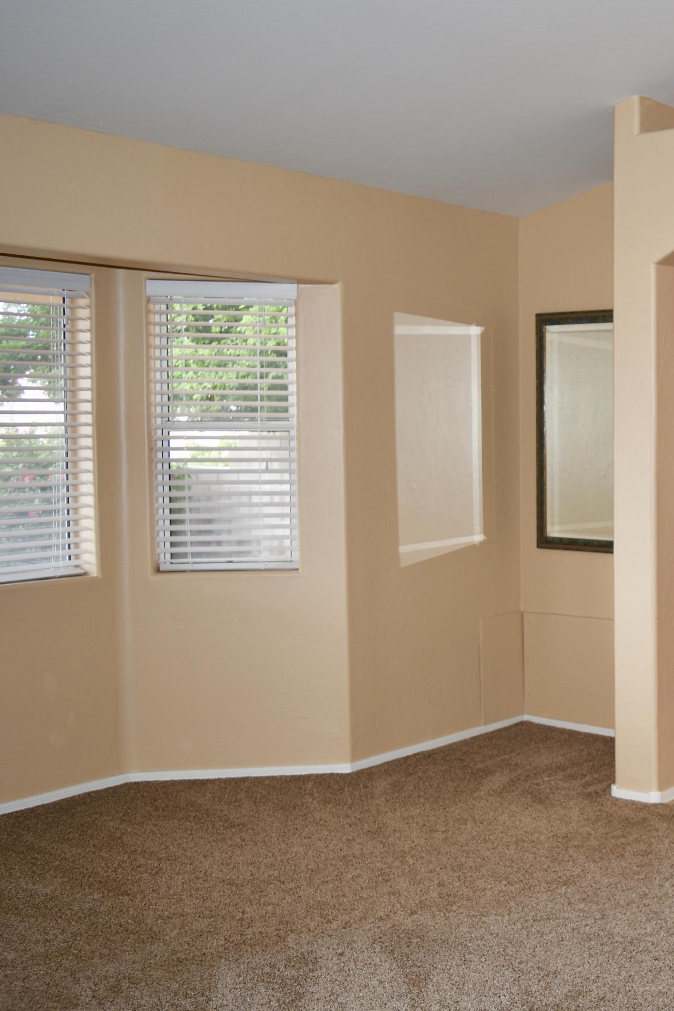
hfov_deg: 27.2
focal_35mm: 46
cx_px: 711
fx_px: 1292
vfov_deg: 42.8
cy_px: 503
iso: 100
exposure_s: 1/60
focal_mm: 20
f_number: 3.5
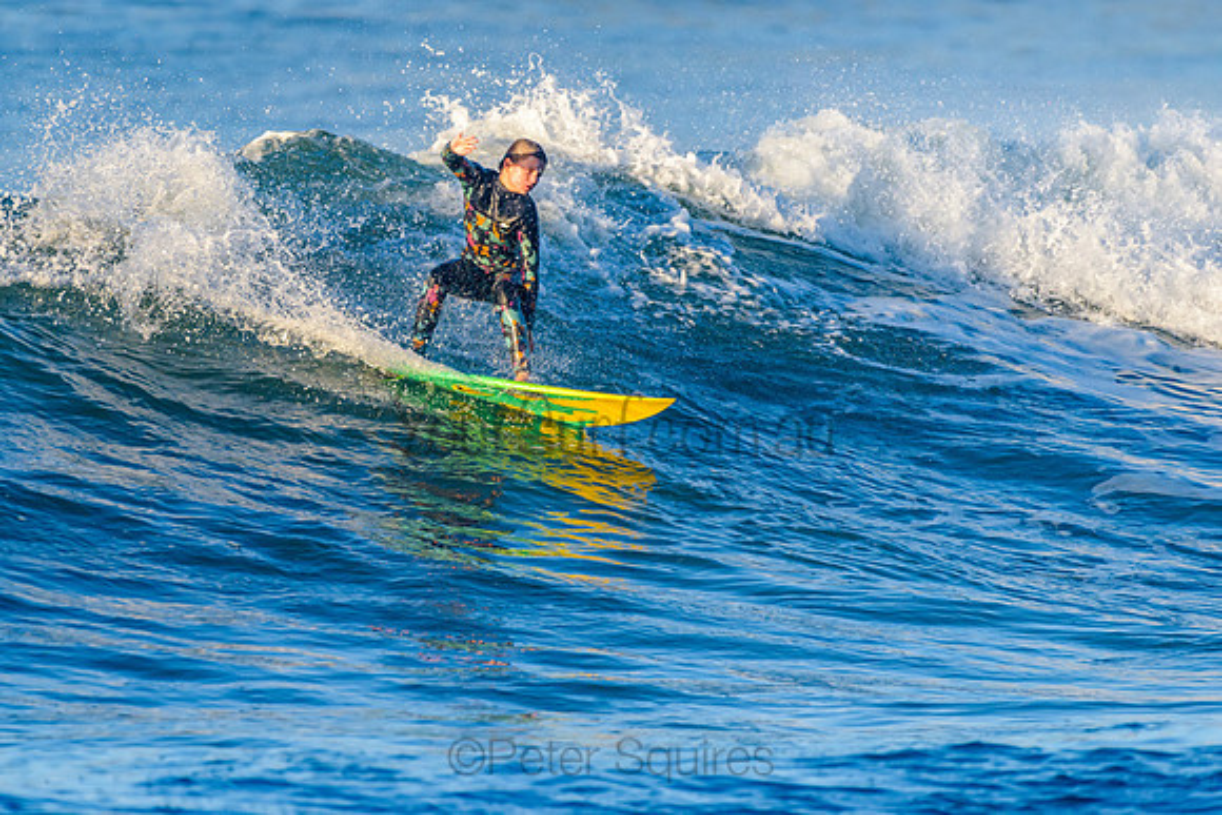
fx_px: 21492
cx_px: 448
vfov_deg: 2.2
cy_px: 299
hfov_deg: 3.3
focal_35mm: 633
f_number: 5.6
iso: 400
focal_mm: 500
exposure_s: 1/2000
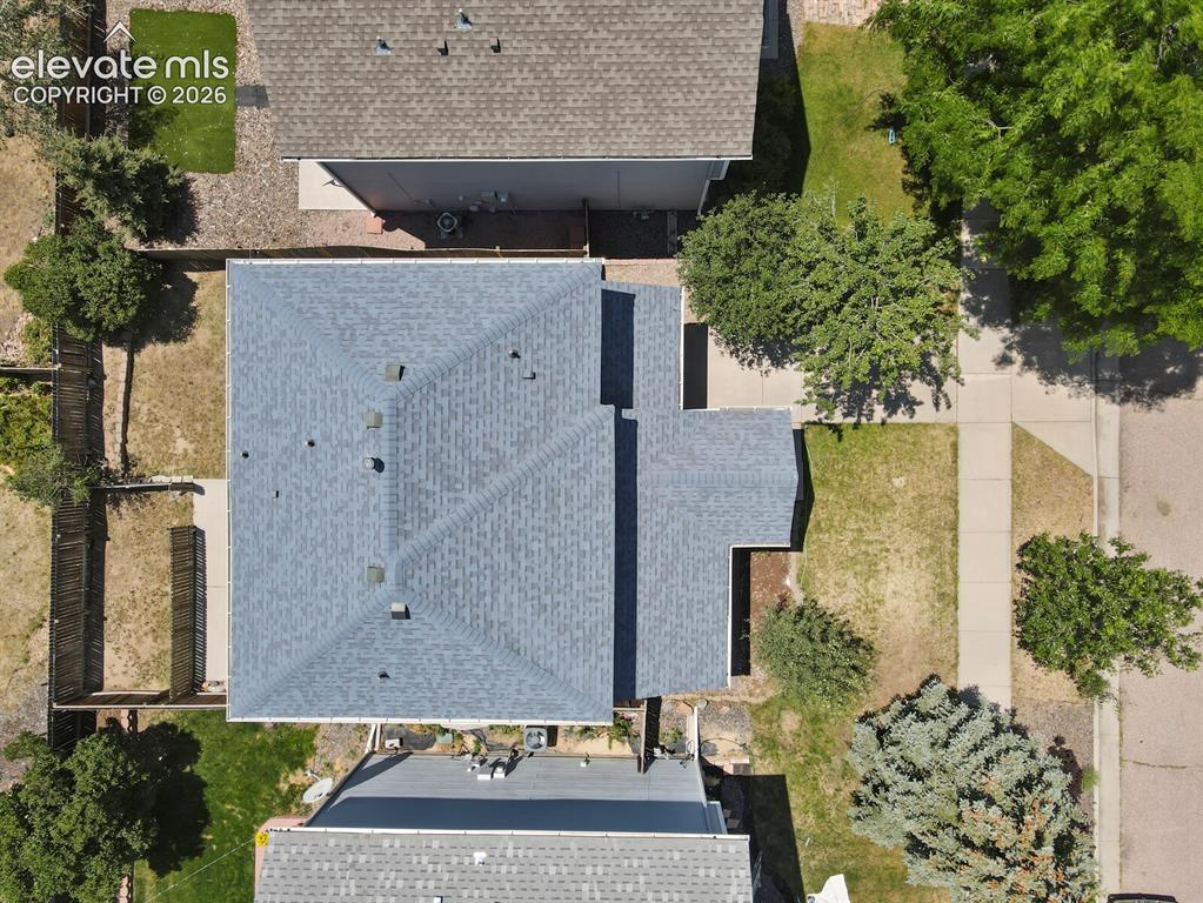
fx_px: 834
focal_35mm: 24
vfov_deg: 56.8
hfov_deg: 71.6
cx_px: 602
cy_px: 452
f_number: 2.8
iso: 100
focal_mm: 4.5
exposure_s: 1/400
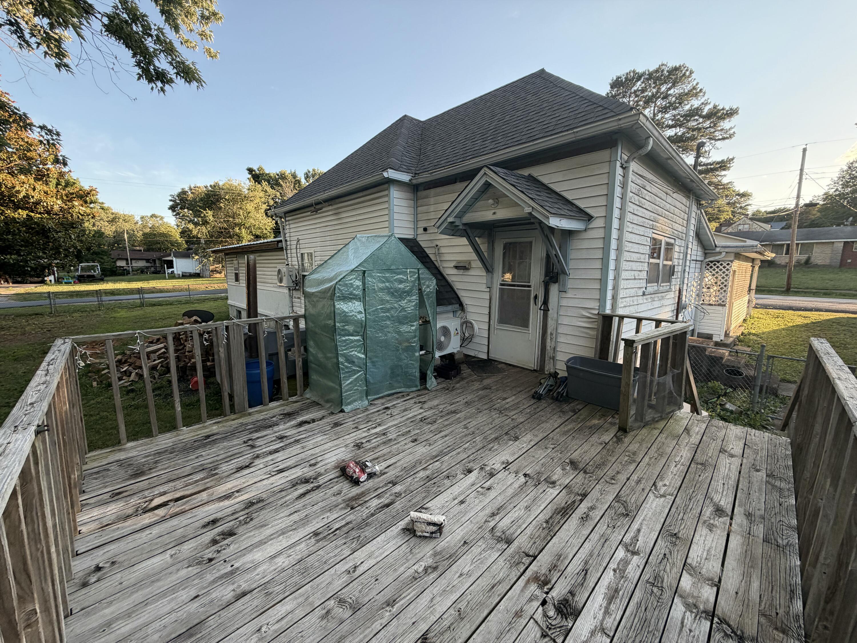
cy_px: 322
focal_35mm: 14
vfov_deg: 85.7
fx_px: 347
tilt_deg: -9.4
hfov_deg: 102.1
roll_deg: -0.6
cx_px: 428
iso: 64
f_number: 2.2
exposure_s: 1/220
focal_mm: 2.22
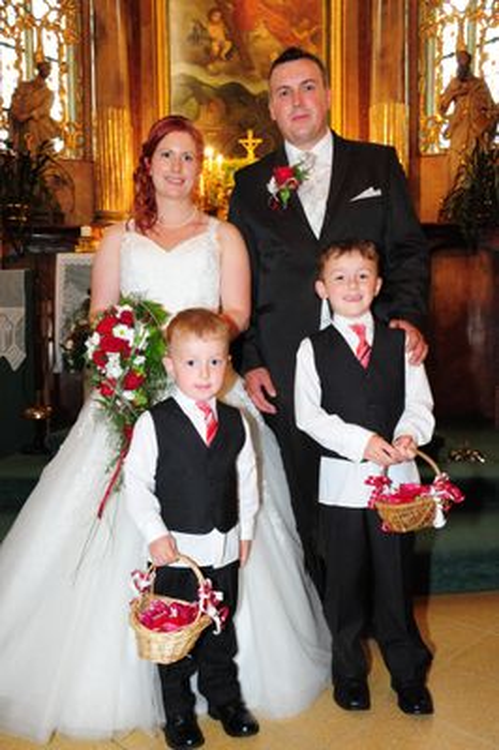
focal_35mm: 34
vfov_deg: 55.8
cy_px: 375
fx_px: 708
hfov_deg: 38.8
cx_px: 250
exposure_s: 1/60
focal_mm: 34
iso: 6400
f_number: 11
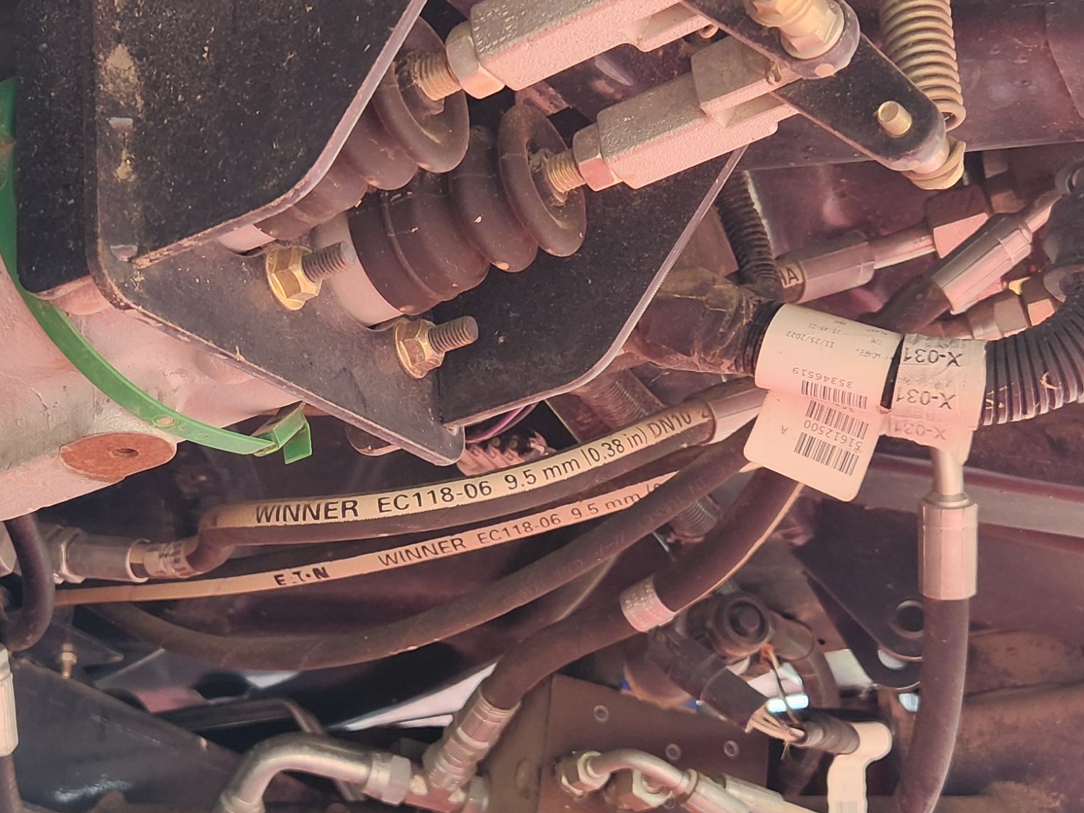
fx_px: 1879
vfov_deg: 24.4
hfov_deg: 31.9
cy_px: 472
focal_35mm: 60
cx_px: 346
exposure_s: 1/180
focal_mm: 5.4
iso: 80
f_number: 1.8
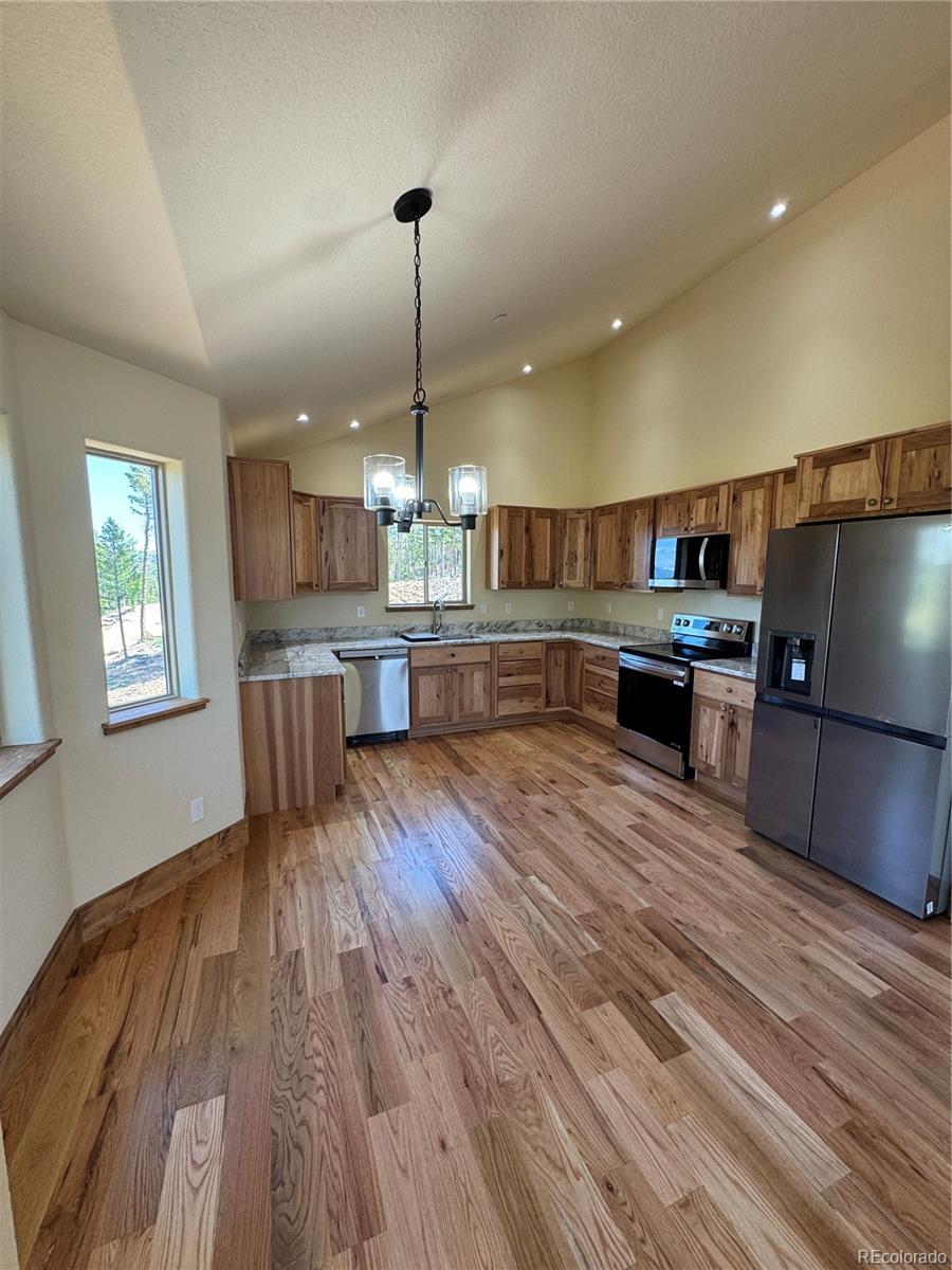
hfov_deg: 85.7
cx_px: 476
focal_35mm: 14
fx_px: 513
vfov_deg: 102.1
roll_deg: +1.0
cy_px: 635
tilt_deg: -6.9
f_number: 2.2
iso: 125
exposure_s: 1/120
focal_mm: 2.22
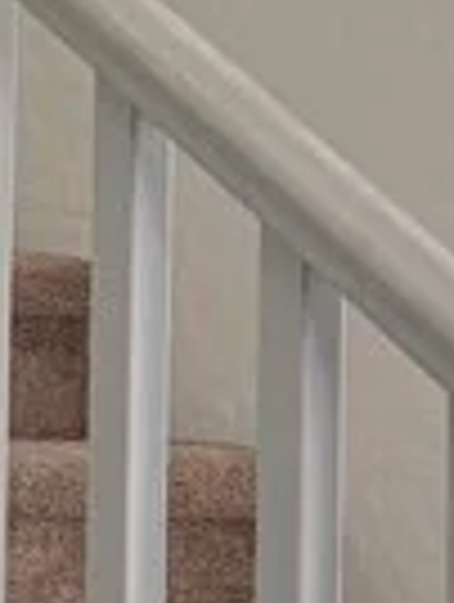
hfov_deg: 6.8
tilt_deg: +4.0
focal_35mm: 183
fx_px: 3190
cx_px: -1214
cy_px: 140
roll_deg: -2.4
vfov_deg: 10.8
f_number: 1.78
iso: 160
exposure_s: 1/120
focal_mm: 6.76
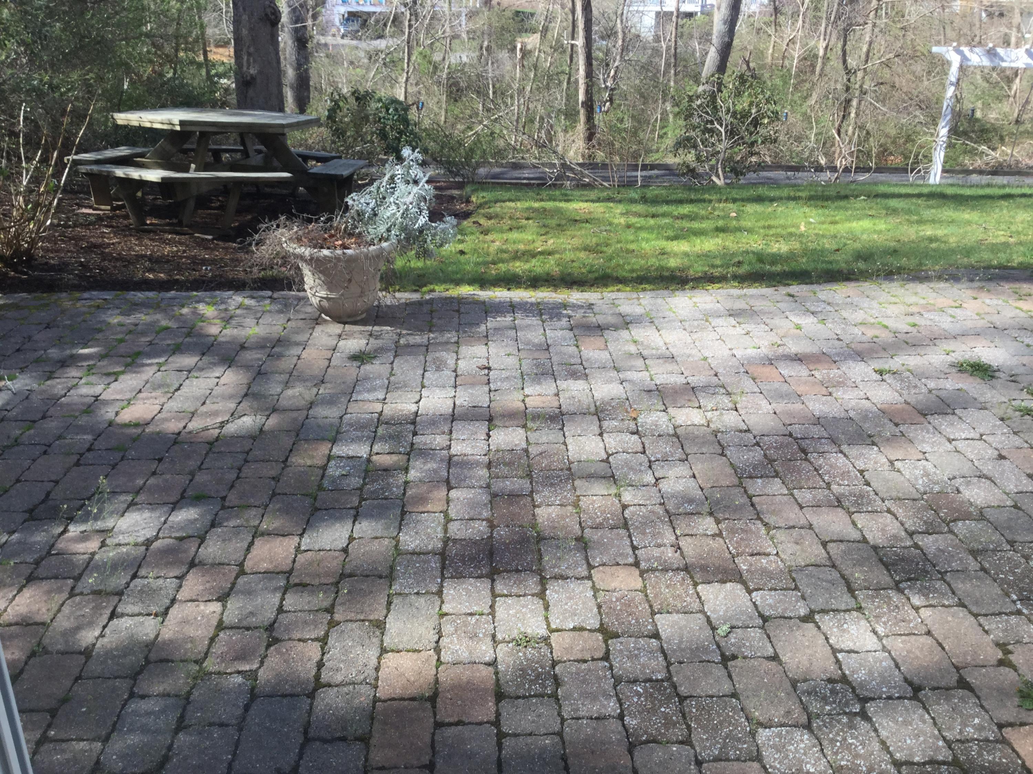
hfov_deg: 58.4
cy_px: 387
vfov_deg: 45.4
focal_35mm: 31
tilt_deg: -25.1
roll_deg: -0.9
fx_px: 925
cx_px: 516
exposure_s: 1/231
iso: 25
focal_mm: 3.3
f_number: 2.4
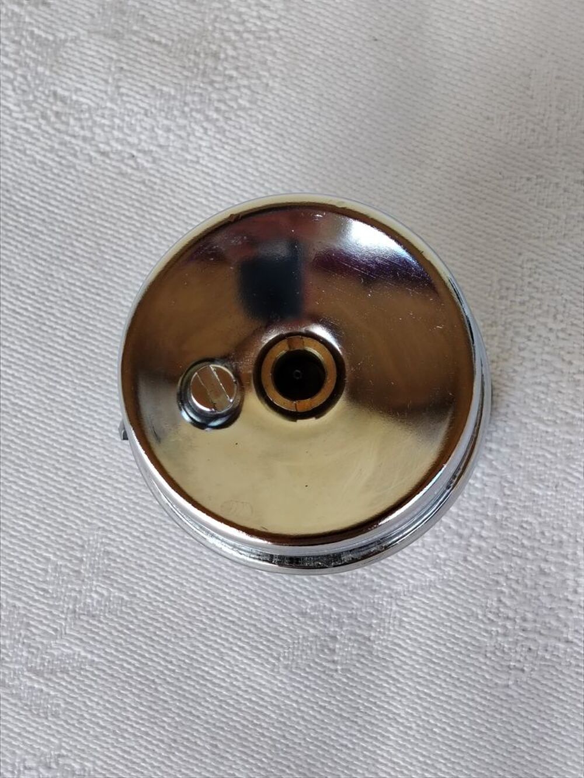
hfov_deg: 16.2
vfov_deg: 21.5
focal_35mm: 91
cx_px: 292
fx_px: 2047
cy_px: 389
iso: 109
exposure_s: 1/100
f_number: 1.75
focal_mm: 5.25
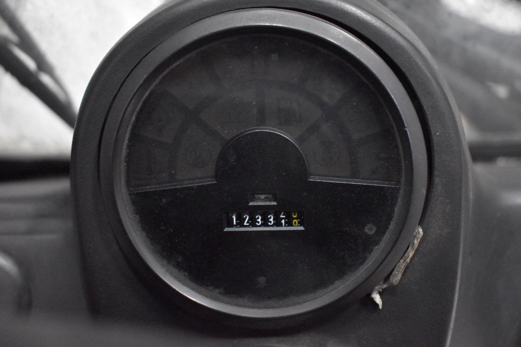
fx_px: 695
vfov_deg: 28.1
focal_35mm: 48
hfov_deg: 41.1
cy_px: 174
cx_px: 260
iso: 8000
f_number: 4.5
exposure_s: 1/60
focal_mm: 32
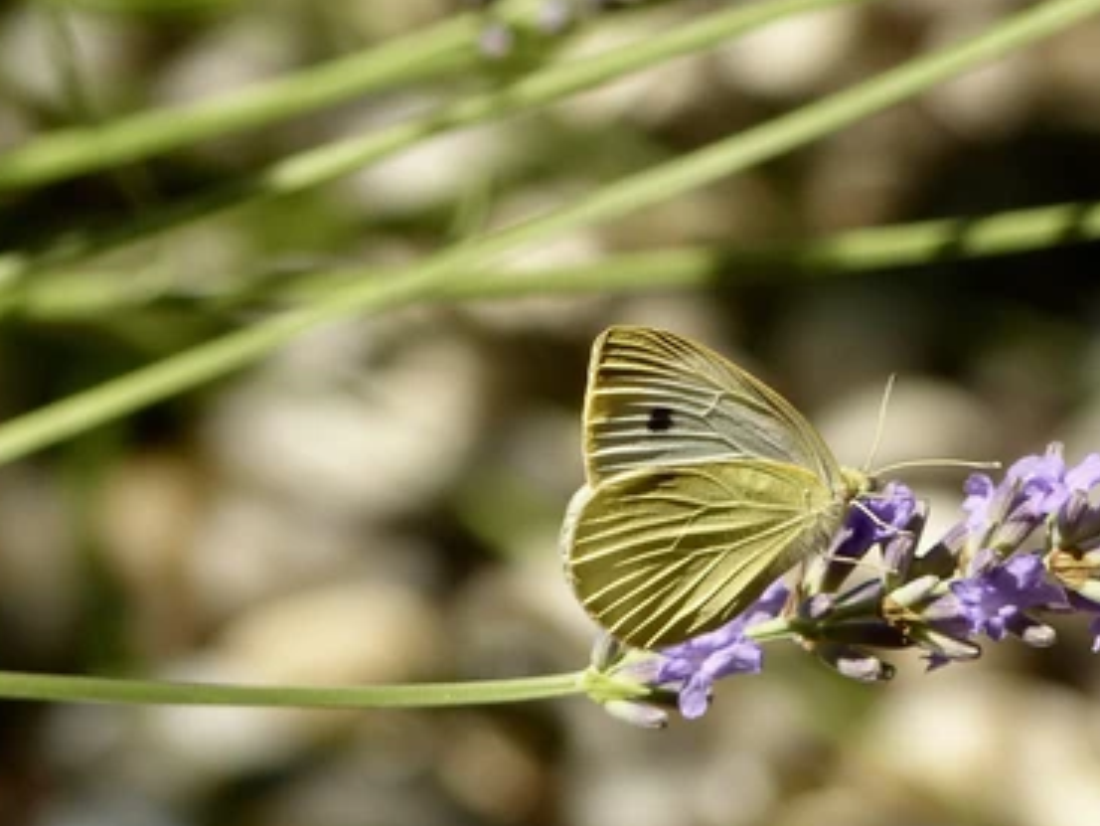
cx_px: 718
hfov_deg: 1.9
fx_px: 33091
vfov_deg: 1.4
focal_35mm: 1041
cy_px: 513
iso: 100
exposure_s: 1/640
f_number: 4
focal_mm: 108
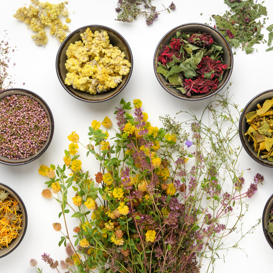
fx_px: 625
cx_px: 146
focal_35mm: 70
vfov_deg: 24.7
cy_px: 134
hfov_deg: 24.7
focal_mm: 34.3
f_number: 11
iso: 160
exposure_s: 1/125
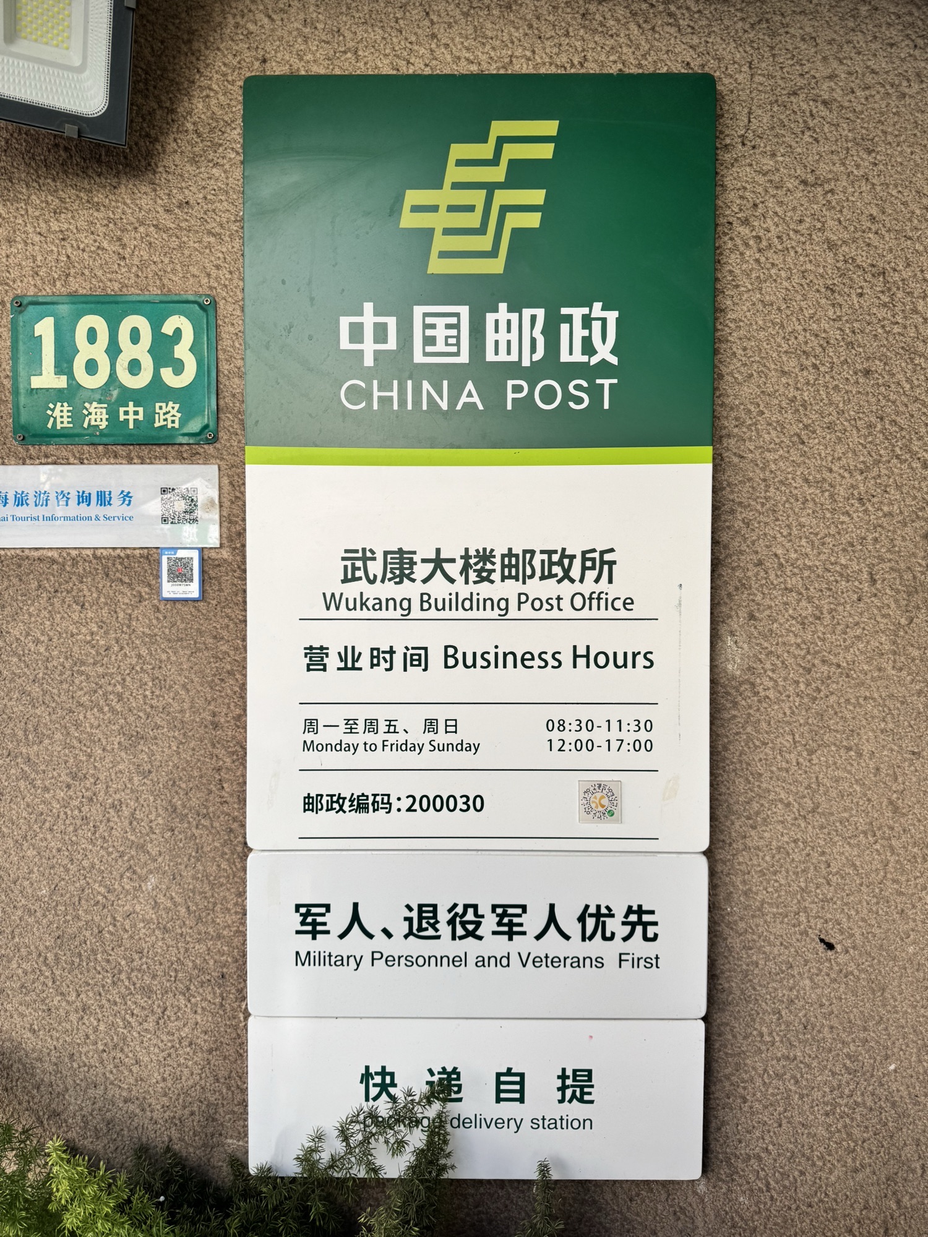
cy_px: 618
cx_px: 464
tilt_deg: -0.8
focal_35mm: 24
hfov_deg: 56.8
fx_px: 858
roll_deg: -1.6
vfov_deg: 71.6
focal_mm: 6.76
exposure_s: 1/495
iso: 80
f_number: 1.78
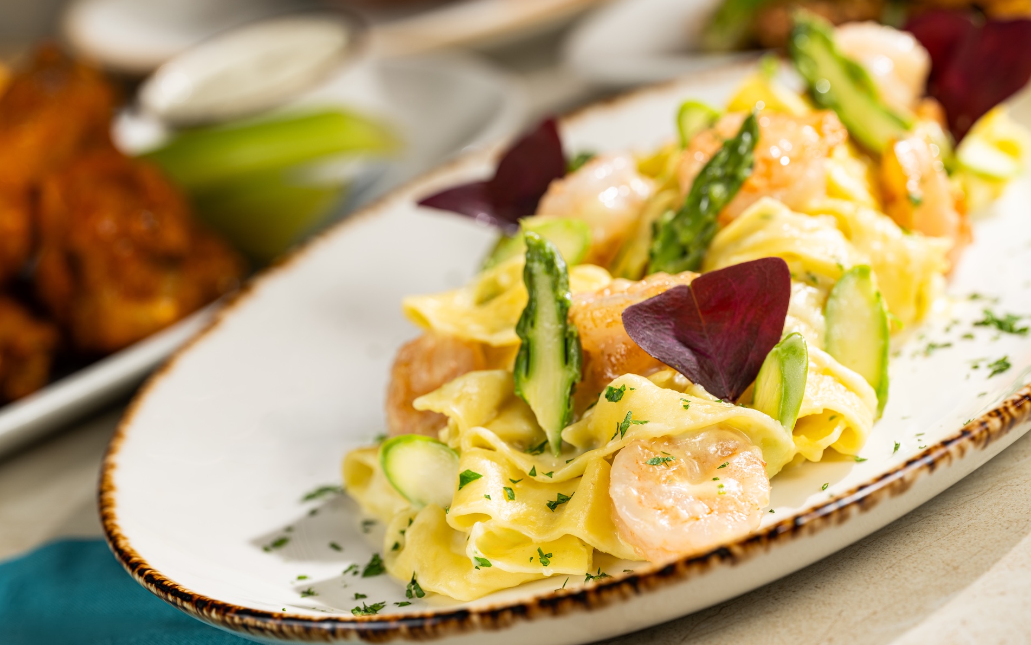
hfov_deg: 19.3
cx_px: 519
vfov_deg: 12.1
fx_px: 3035
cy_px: 336
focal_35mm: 108
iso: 64
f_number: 6.3
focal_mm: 105
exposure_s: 1/200
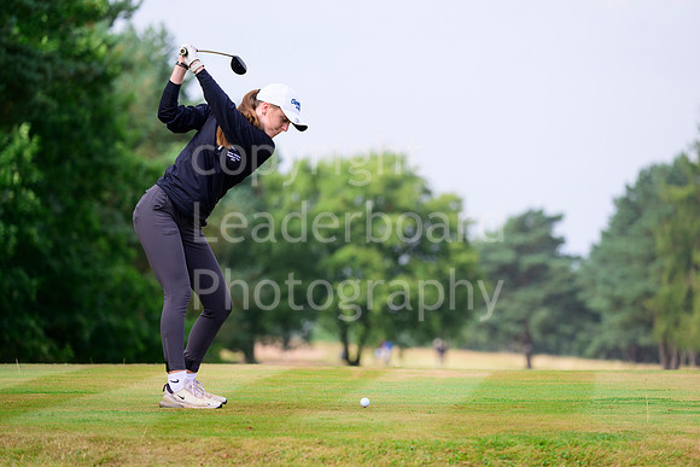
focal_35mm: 250
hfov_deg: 8.2
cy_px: 234
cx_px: 350
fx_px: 4862
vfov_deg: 5.5
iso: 500
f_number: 5.6
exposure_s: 1/1250
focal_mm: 250
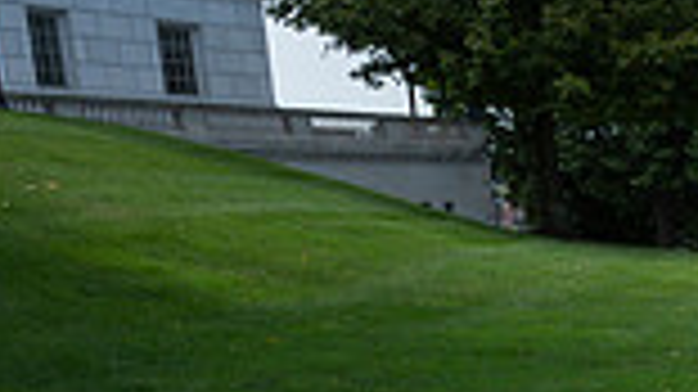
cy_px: 724
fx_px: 1831
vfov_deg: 11.3
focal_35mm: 99
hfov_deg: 18.1
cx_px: 1178
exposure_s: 1/400
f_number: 14
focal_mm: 24
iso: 720
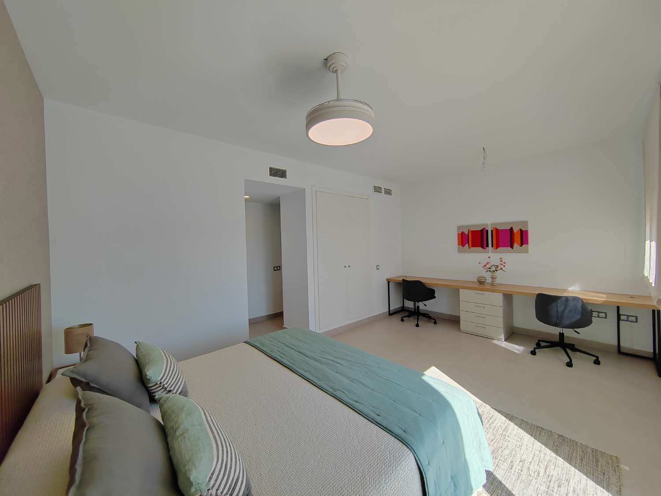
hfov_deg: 106.2
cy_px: 248
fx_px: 248
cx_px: 330
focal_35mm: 13
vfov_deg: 89.9
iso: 100
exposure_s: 1/230
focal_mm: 2.16
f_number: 2.2
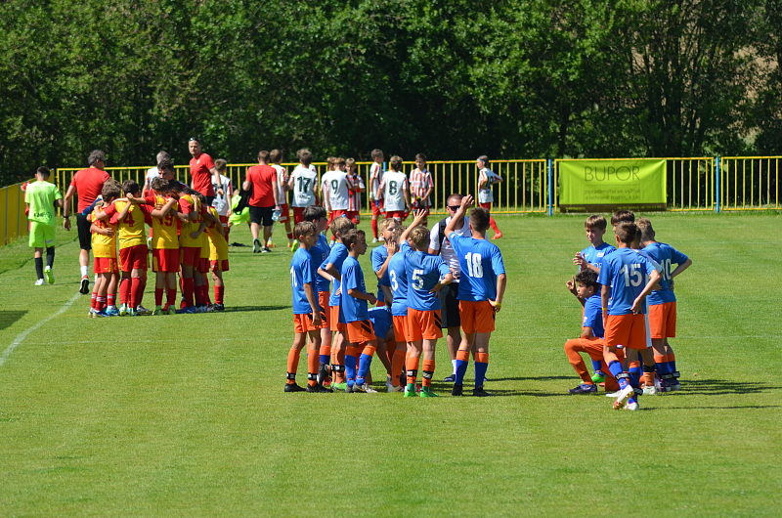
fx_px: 6504
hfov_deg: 6.9
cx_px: 391
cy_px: 259
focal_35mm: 300
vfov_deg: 4.6
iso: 400
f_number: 6.3
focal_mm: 200
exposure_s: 1/1600
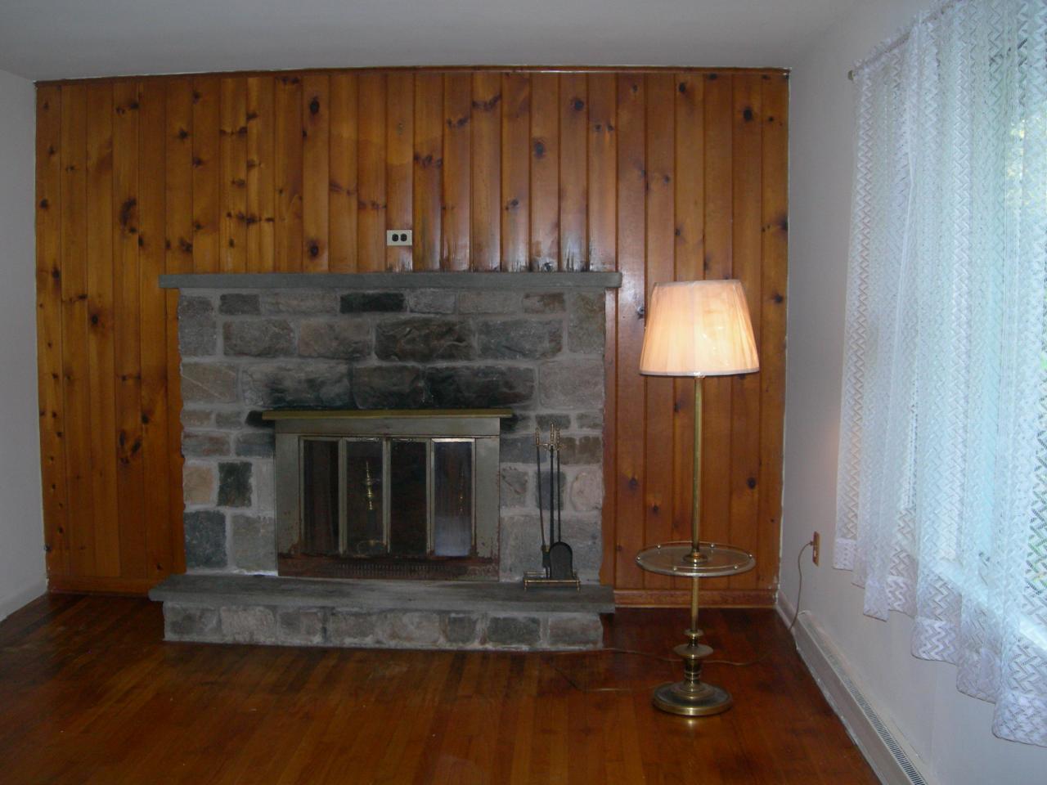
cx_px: 524
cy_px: 392
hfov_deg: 49.0
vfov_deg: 37.7
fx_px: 1149
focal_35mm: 38
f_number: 2.8
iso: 200
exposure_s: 1/60.1
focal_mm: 7.8
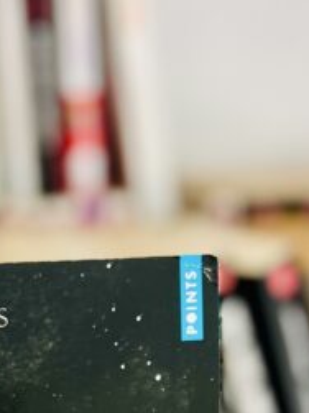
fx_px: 989
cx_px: -20
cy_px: 576
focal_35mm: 83
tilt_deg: -27.8
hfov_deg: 17.2
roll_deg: +2.7
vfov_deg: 20.8
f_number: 1.5
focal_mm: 5.7
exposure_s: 1/112
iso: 125
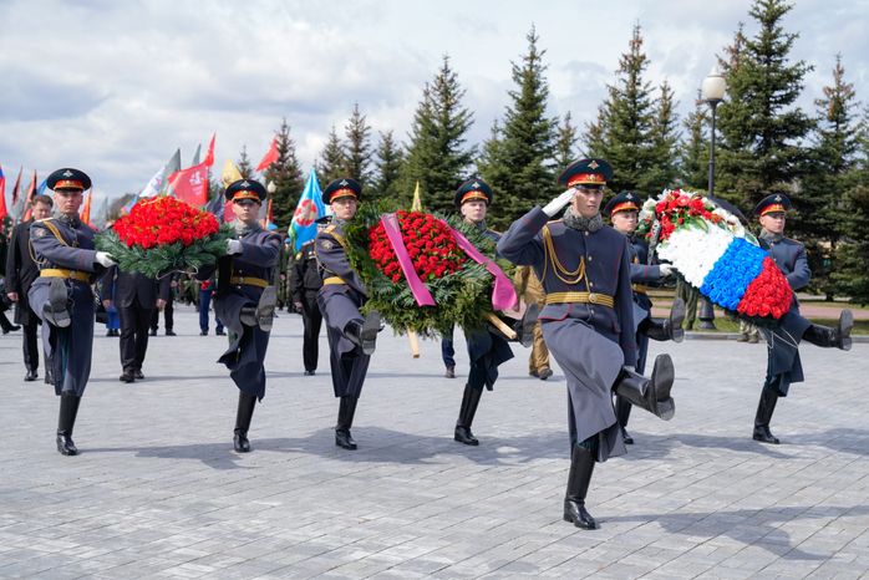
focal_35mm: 53
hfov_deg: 37.5
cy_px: 290
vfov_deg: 25.5
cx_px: 434
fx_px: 1280
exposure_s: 1/1600
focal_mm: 53
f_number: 4.5
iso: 320
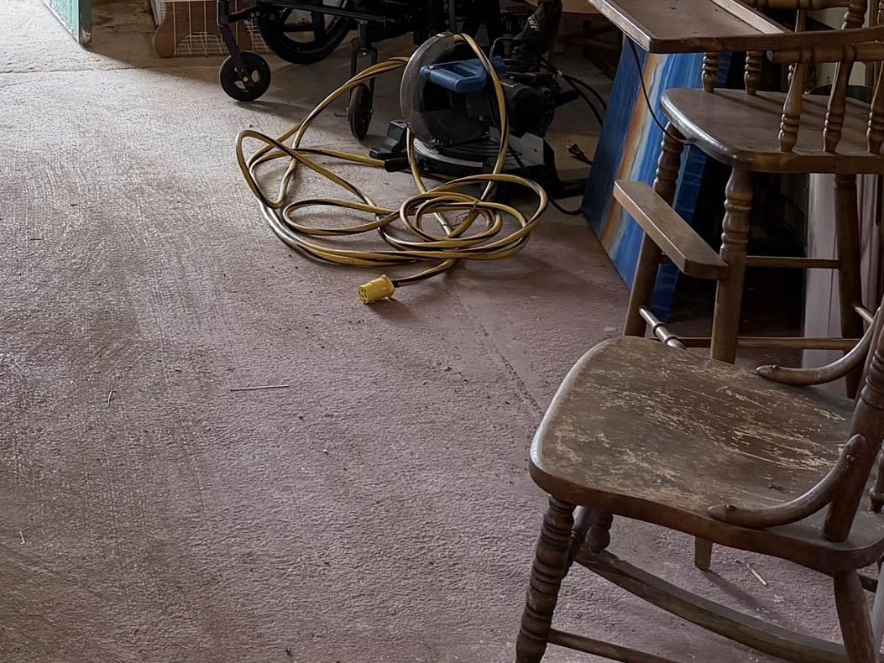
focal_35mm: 70
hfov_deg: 26.9
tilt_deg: -8.4
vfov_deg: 19.6
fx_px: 1788
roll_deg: +0.9
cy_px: -158
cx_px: 95
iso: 200
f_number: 1.78
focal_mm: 6.76
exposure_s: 1/142
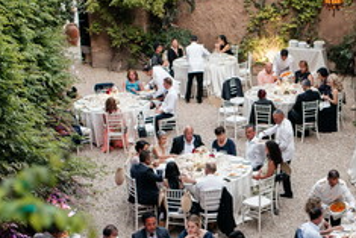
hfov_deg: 22.8
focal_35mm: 88
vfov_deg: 15.4
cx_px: 276
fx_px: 871
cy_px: 200
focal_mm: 35
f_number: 2.2
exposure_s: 1/125
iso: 500
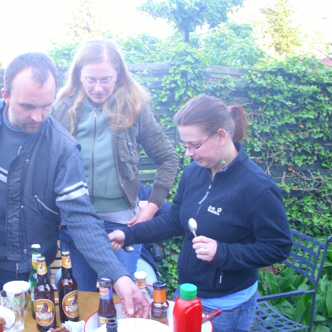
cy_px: 165
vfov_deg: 40.0
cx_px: 125
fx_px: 456
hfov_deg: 39.8
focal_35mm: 42
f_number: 3
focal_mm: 6.2
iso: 200
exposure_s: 1/39
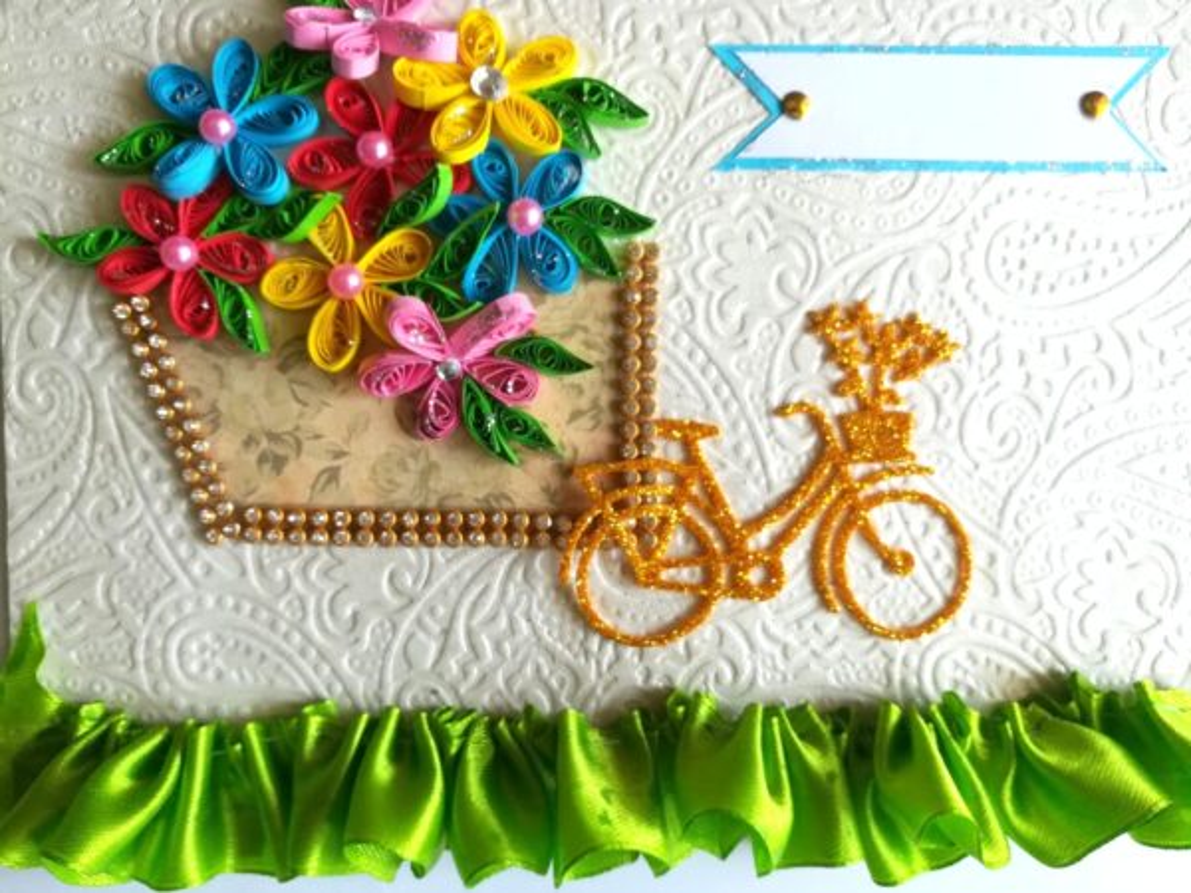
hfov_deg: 67.3
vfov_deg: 53.1
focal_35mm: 26
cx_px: 596
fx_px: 895
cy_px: 446
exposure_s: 1/50
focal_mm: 3.83
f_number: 2.2
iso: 80
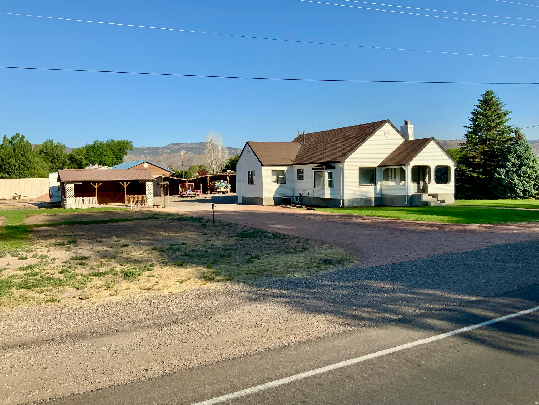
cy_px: 202
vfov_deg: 48.2
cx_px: 270
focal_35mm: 29
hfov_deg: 61.7
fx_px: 452
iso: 16
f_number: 1.8
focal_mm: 3
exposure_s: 1/1786
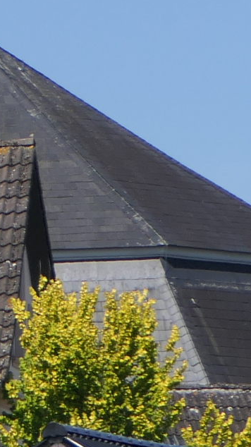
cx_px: -703
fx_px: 7843
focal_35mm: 662
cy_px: 8
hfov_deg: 1.8
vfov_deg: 3.3
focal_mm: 37.9
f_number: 4.2
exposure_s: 1/1300
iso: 125
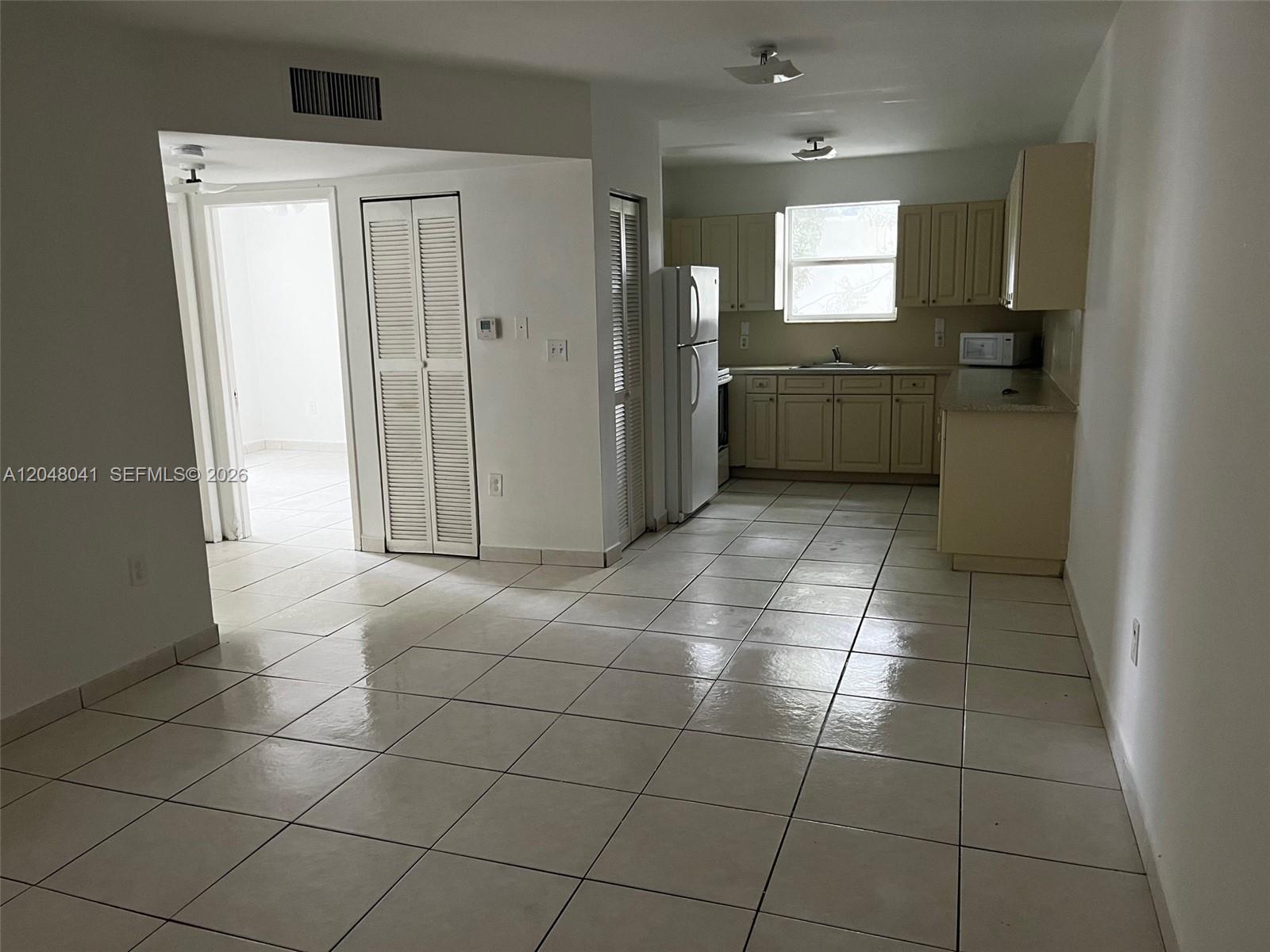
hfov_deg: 67.3
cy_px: 476
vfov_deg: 53.1
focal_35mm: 26
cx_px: 635
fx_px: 954
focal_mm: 5.1
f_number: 1.6
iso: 400
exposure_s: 1/60
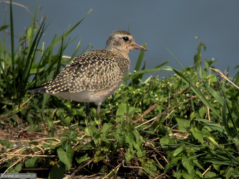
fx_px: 1064
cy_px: 90
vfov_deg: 9.6
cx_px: 120
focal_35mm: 154
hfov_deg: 12.8
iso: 100
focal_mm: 32
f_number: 5.1
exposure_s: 1/250
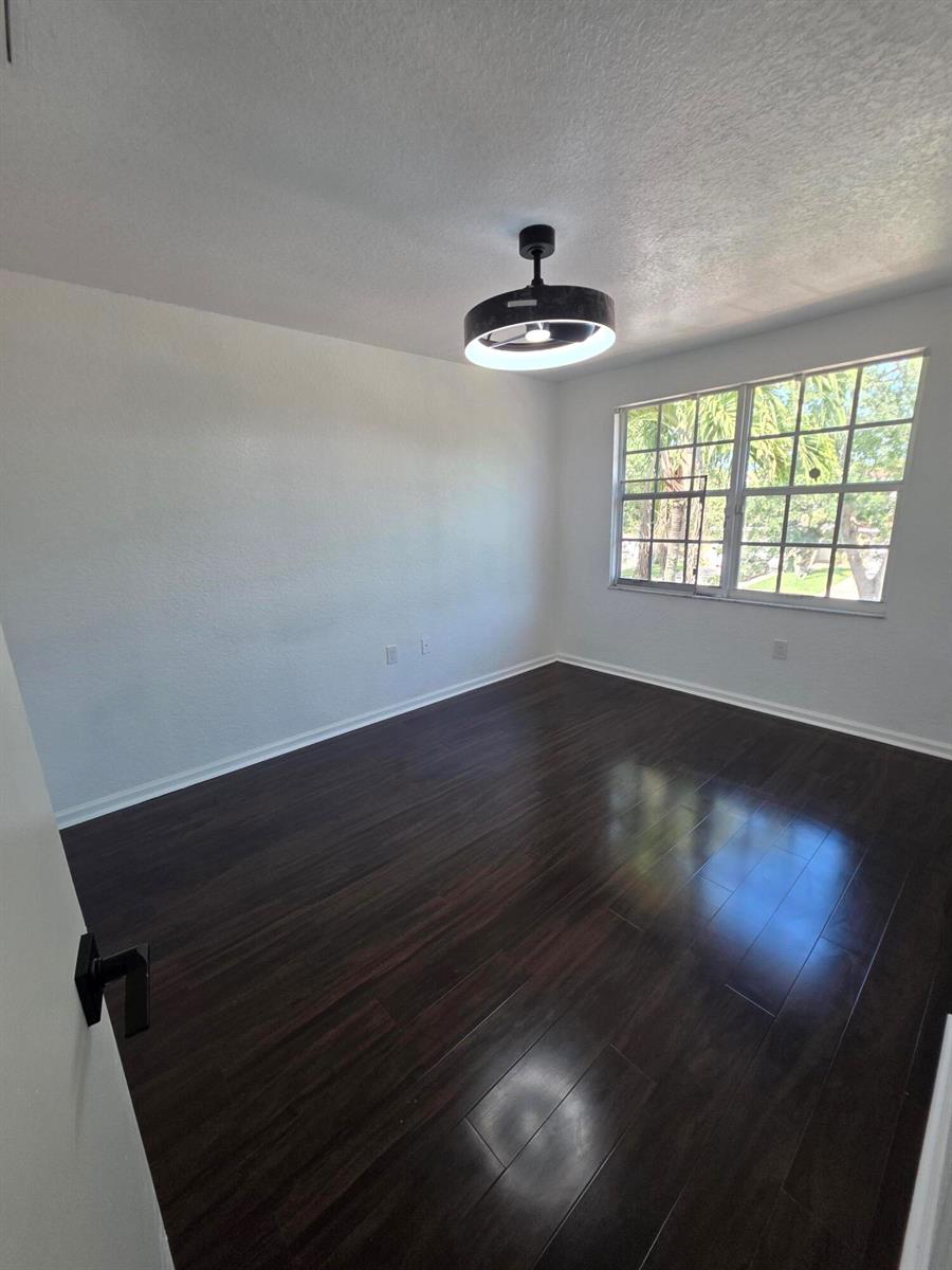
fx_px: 477
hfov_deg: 89.9
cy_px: 635
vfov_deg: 106.2
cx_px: 476
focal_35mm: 13
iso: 64
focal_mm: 2.2
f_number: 1.9
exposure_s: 1/120
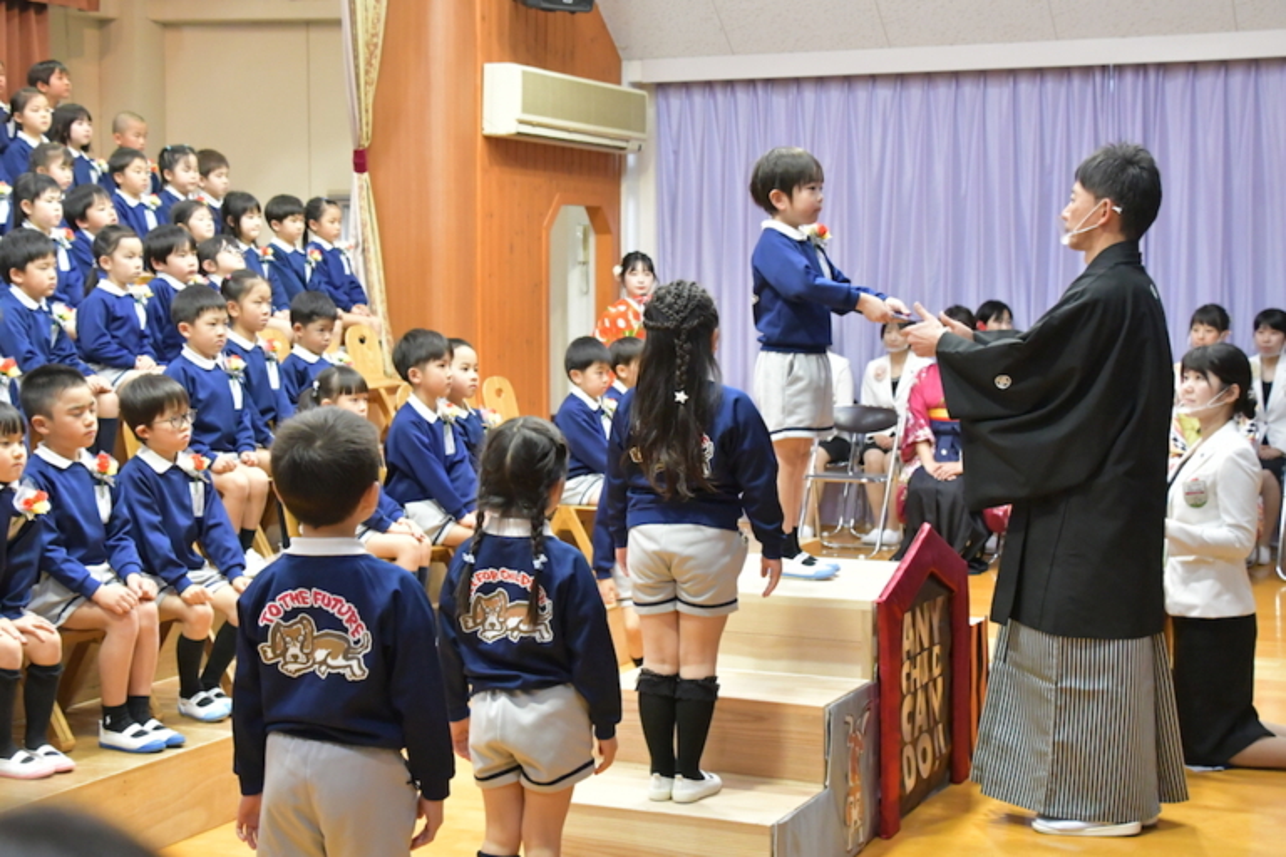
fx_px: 2036
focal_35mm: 57
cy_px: 428
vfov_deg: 23.8
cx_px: 643
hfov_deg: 35.1
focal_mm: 38
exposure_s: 1/125
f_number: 6.3
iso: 6400
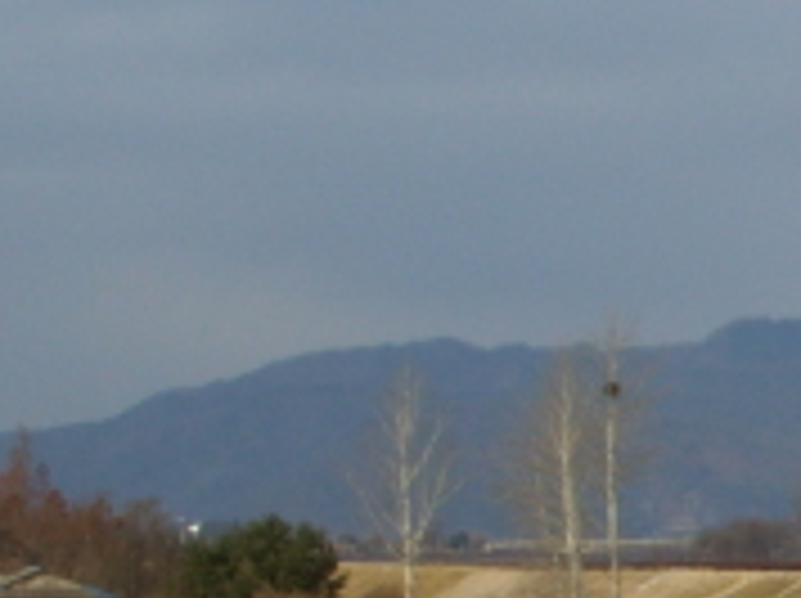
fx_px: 3767
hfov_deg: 11.4
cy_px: 544
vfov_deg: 9.0
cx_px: 1361
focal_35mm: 163
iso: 50
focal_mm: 7.8
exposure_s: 1/192
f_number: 7.4
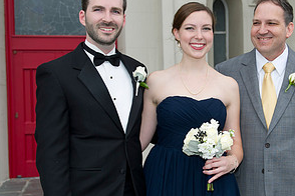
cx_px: 208
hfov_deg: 28.9
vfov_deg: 19.7
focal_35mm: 69
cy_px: 111
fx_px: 565
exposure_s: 1/125
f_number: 4
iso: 200
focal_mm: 35
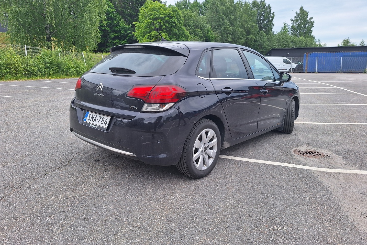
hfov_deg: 73.7
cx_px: 183
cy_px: 110
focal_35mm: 24
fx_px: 245
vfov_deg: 53.0
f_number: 1.8
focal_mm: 5.54
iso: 40
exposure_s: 1/984
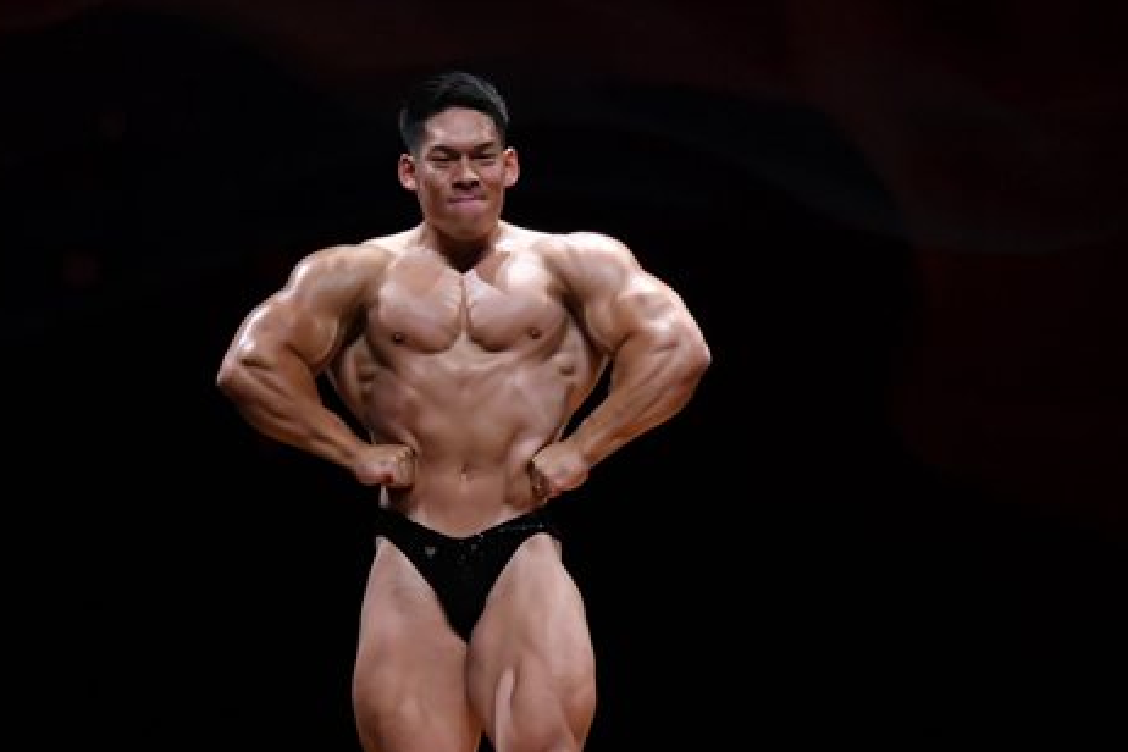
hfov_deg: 5.7
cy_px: 547
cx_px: 482
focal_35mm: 364
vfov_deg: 3.8
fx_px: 11404
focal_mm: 145
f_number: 5.6
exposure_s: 1/400
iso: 3200
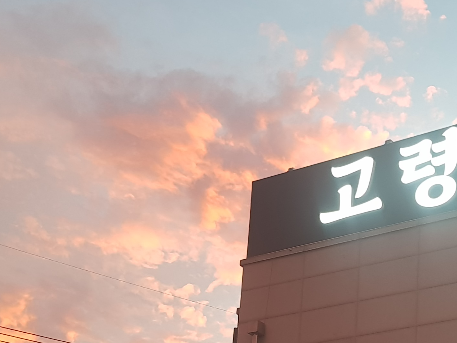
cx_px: 388
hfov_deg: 25.7
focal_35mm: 74
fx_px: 977
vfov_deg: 18.9
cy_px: 397
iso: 100
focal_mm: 4.2
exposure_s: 1/60
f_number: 1.7
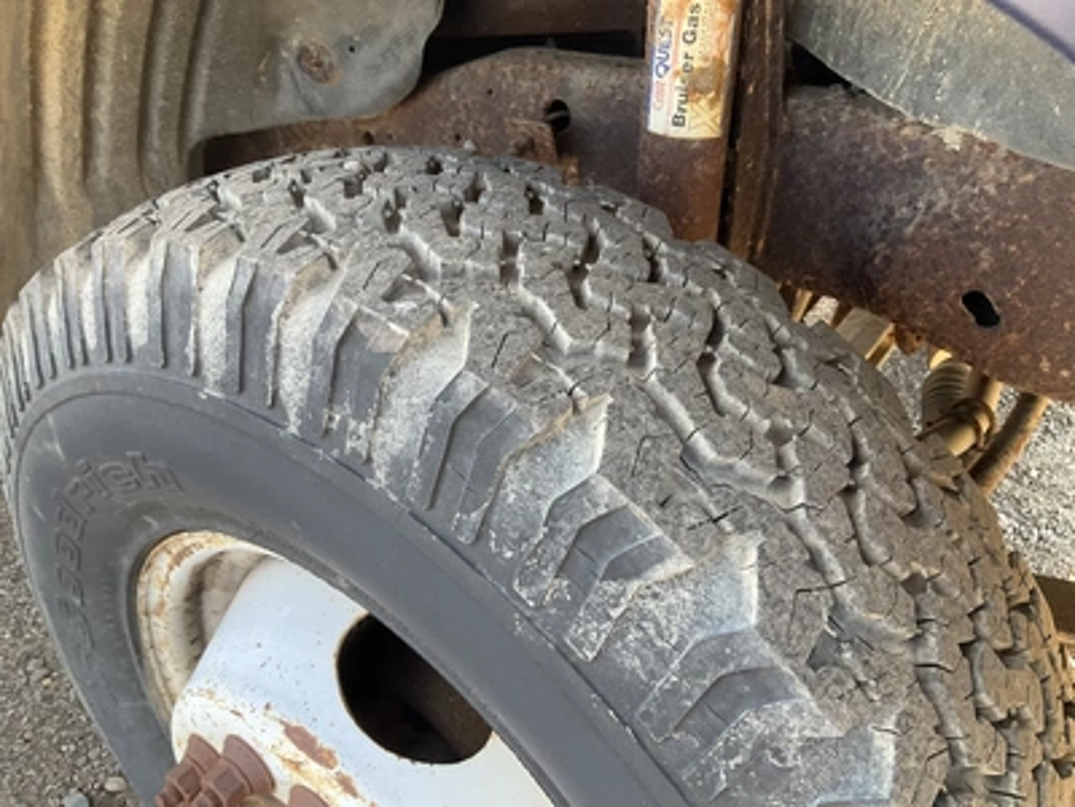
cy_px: 404
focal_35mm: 29
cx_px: 538
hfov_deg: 61.7
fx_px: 901
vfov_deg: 48.2
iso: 50
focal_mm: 3
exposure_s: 1/122
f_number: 1.8
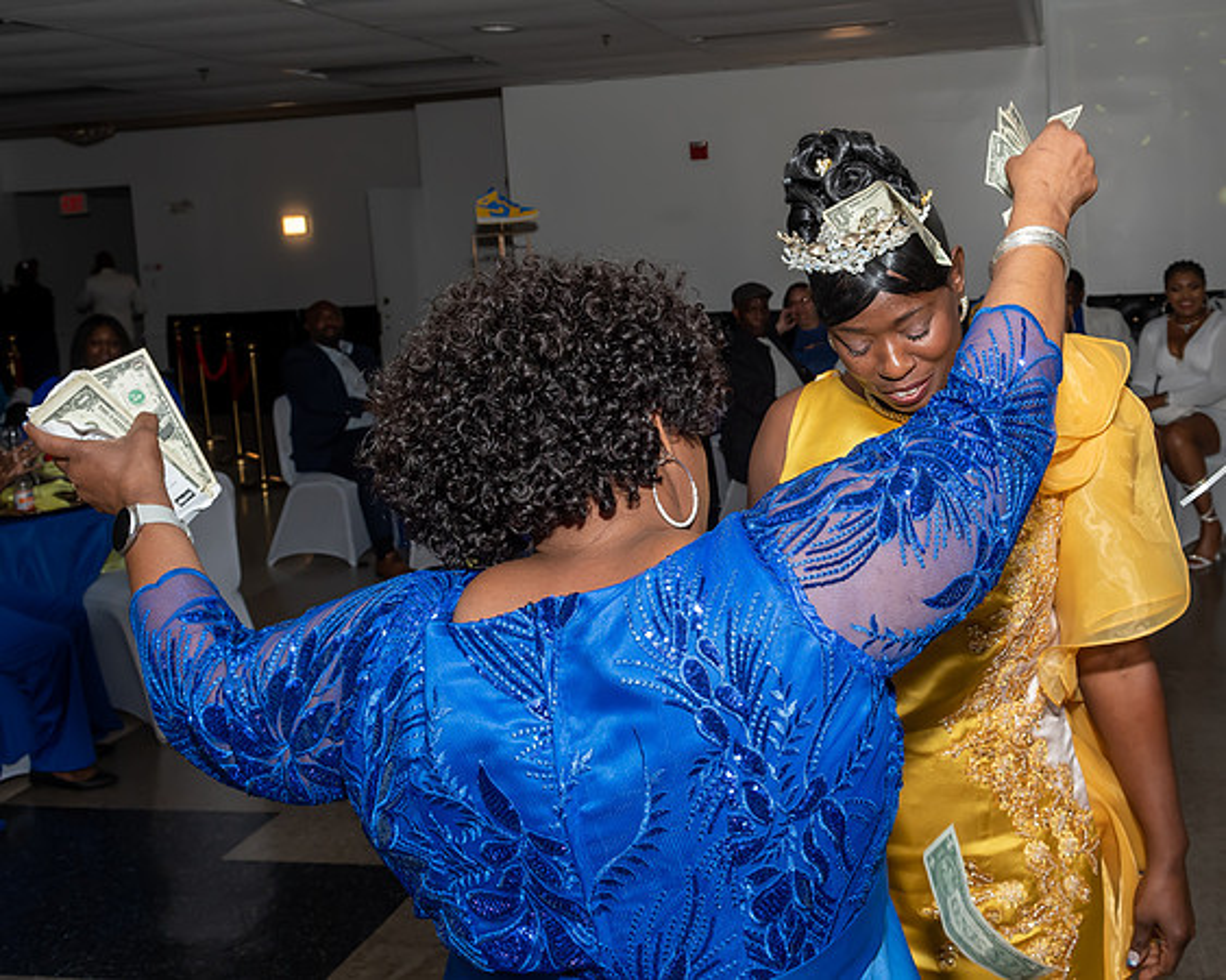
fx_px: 1399
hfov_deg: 46.8
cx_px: 787
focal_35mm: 39
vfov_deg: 38.5
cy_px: 391
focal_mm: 19
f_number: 6.3
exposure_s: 1/250
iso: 500
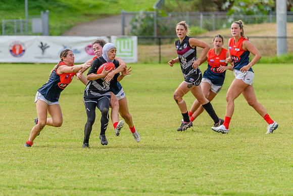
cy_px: 116
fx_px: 4113
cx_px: 125
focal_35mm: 505
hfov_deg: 4.1
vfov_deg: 2.7
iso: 800
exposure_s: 1/2000
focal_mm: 360
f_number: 6
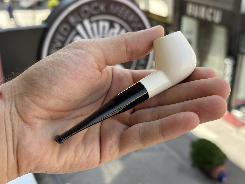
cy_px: 92
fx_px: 340
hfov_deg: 39.7
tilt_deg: -23.3
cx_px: 122
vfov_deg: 30.3
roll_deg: -0.6
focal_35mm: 48
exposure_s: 1/516
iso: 64
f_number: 1.78
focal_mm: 6.86
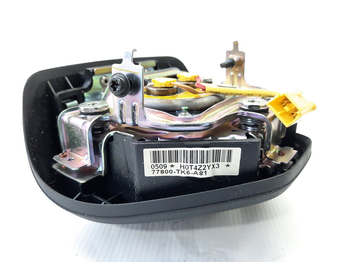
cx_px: 175
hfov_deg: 69.4
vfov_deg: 54.9
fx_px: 253
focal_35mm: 25
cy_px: 131
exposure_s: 1/50
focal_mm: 4.6
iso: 200
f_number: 2
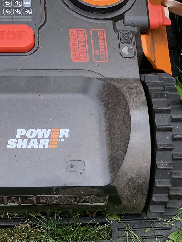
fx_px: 820
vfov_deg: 16.8
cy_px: 145
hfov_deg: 12.5
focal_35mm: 117
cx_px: -17
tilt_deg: -64.2
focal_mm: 6
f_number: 2.4
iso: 32
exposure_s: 1/122
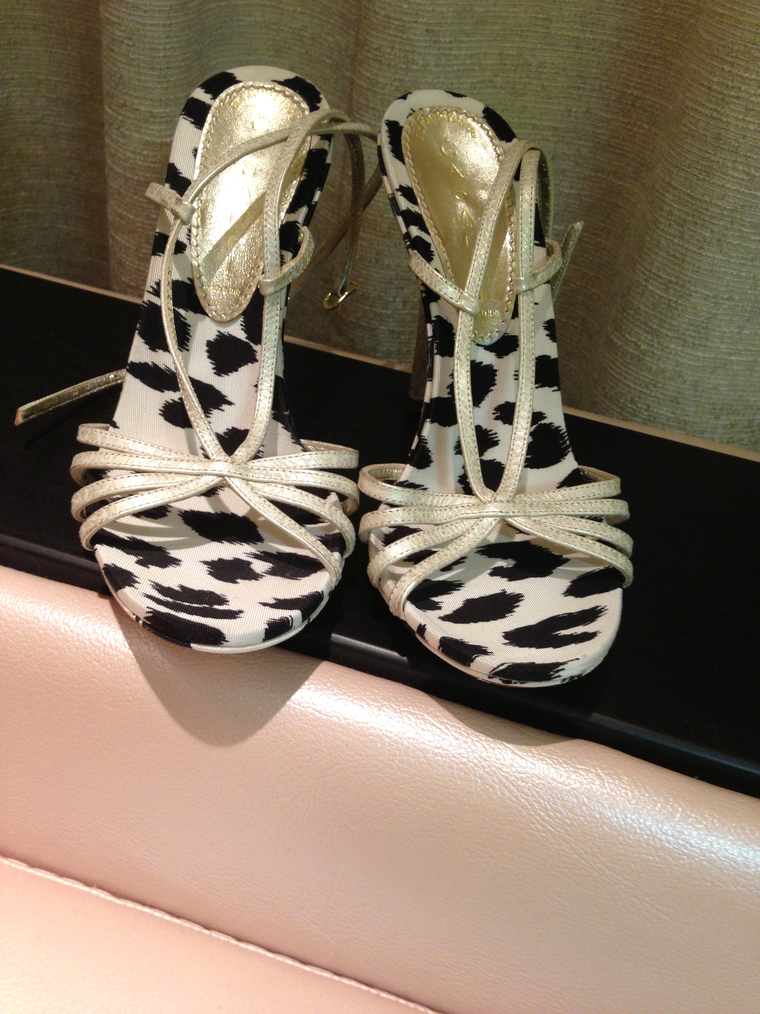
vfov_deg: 55.4
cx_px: 380
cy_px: 507
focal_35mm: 33
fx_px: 966
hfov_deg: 42.9
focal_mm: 4.13
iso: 125
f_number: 2.4
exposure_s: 1/20
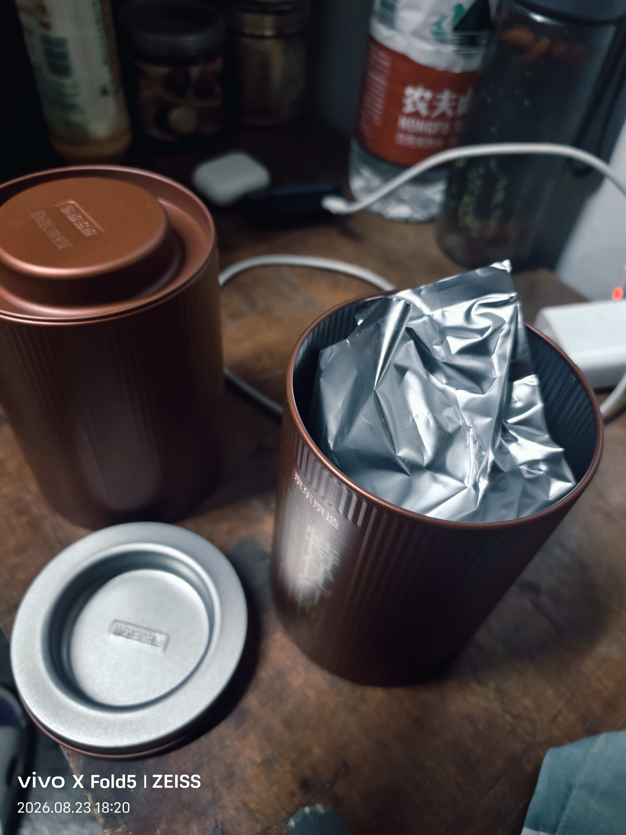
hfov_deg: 58.9
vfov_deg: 73.9
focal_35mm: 23
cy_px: 418
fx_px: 555
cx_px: 313
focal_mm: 5.6
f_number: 1.57
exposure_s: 1/100
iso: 395
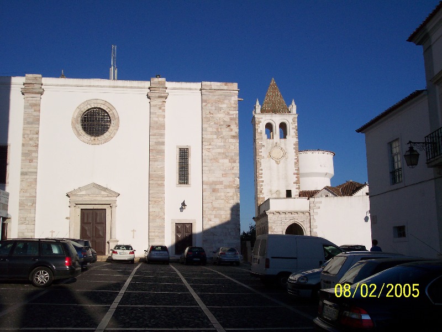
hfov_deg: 49.0
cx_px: 221
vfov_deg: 37.7
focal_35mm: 38
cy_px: 166
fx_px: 485
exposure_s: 1/1000
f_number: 4.8
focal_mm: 8
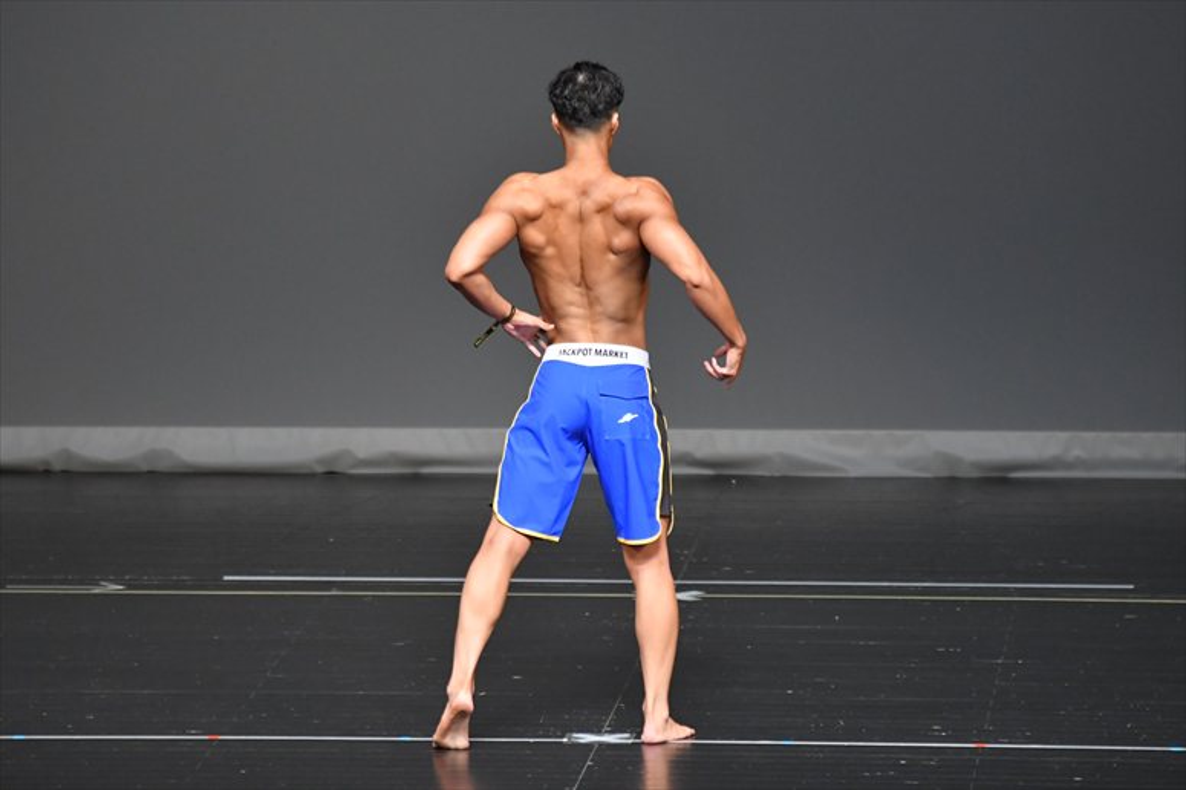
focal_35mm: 315
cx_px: 593
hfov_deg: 6.5
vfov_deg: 4.4
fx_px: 10373
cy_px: 395
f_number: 5.6
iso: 3200
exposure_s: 1/400
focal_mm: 210
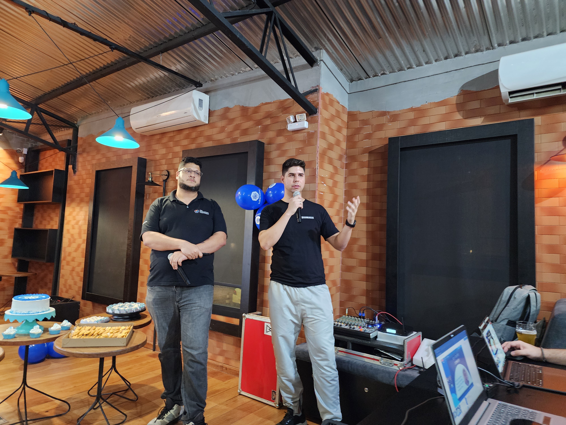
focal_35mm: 23
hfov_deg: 73.9
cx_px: 283
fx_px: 376
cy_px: 212
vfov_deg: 58.9
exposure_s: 1/30
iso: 500
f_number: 1.8
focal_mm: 6.4
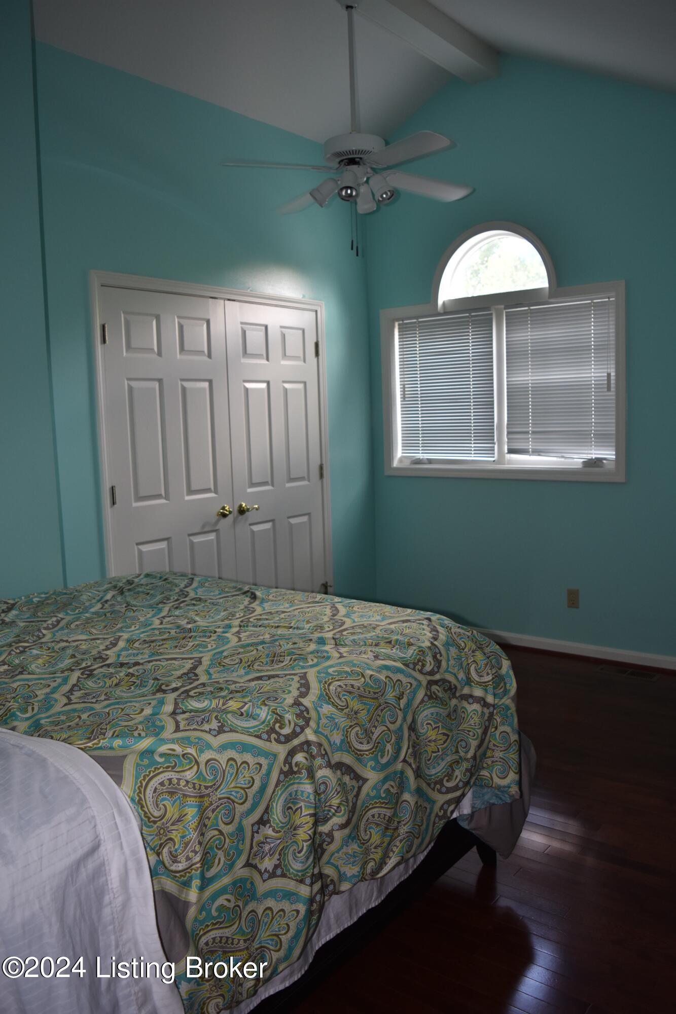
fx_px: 761
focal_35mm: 27
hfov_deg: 47.9
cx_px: 338
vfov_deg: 67.4
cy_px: 507
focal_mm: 18
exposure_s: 1/80
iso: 400
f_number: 3.5
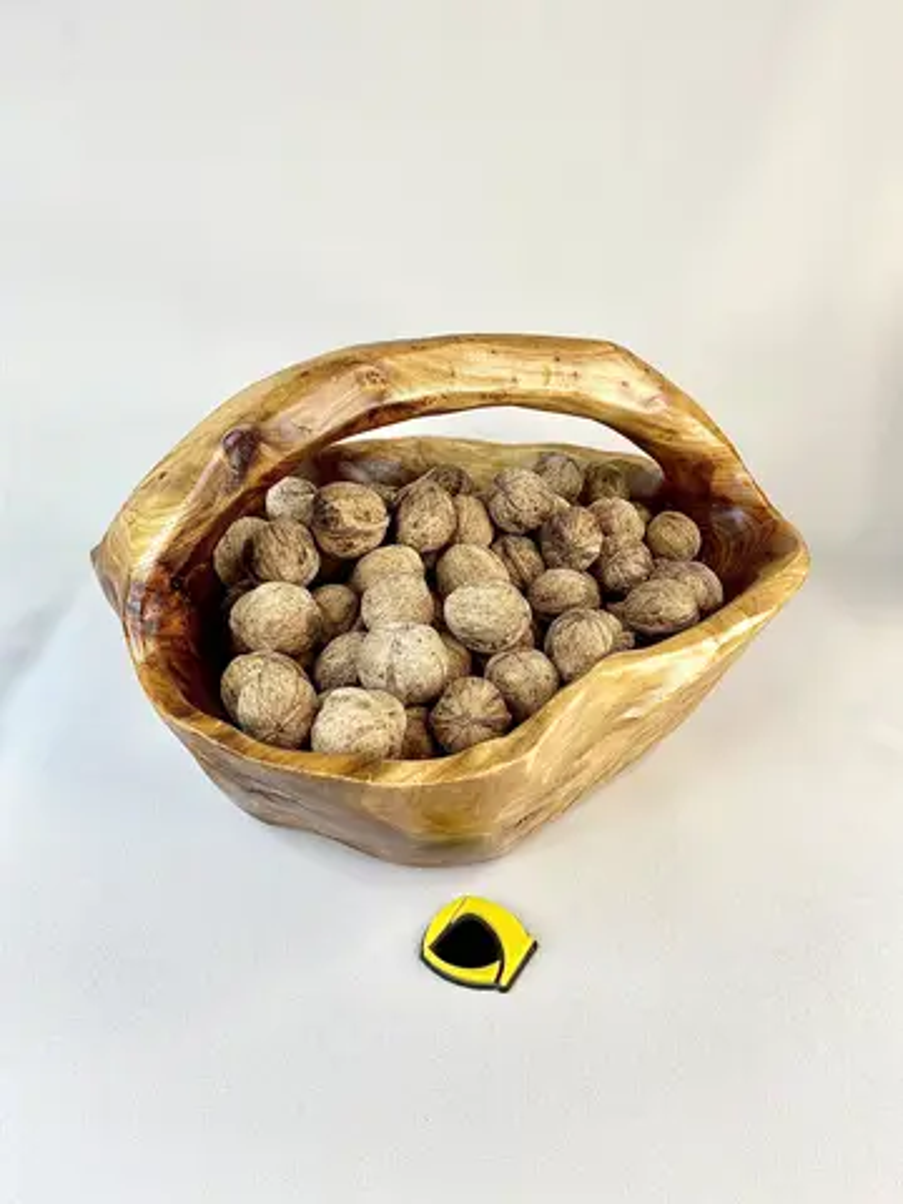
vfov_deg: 67.3
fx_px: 904
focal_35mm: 26
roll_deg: -0.4
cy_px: 602
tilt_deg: -28.3
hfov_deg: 53.1
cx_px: 452
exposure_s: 1/307
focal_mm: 4.25
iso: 32
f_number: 1.8
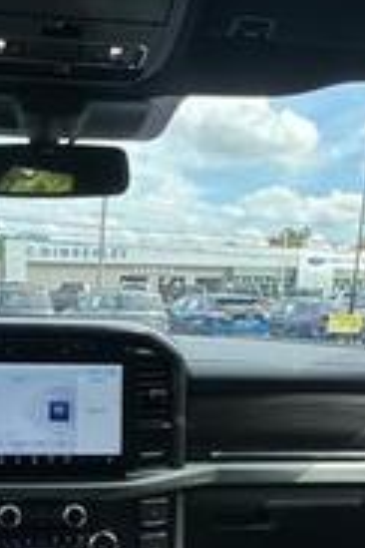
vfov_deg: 46.2
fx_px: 608
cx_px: 66
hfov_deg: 32.4
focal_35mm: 40
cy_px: 431
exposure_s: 1/415
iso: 40
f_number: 2.2
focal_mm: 2.22
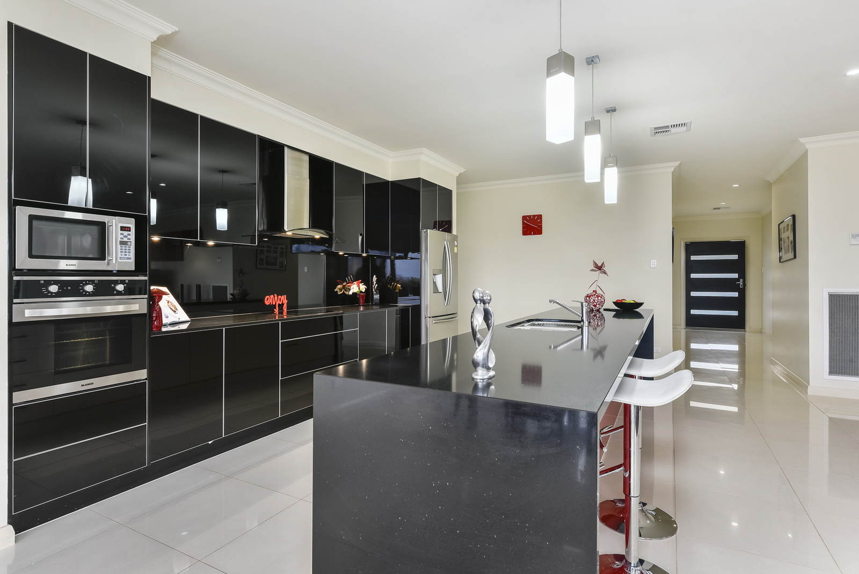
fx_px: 454
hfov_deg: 86.9
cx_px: 430
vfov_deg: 64.6
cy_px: 287
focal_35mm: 19
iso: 125
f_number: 11
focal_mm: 19
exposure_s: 1
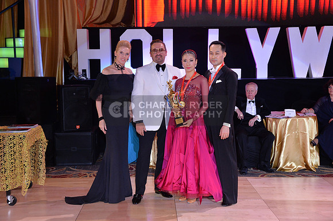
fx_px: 462
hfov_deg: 39.6
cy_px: 110
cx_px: 166
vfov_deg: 26.9
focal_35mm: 50
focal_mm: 50
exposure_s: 1/250
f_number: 5
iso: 2000
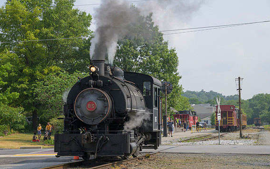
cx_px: 119
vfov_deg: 15.3
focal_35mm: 85
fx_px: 625
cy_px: 97
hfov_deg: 24.4
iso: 64
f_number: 11
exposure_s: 1/100
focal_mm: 74
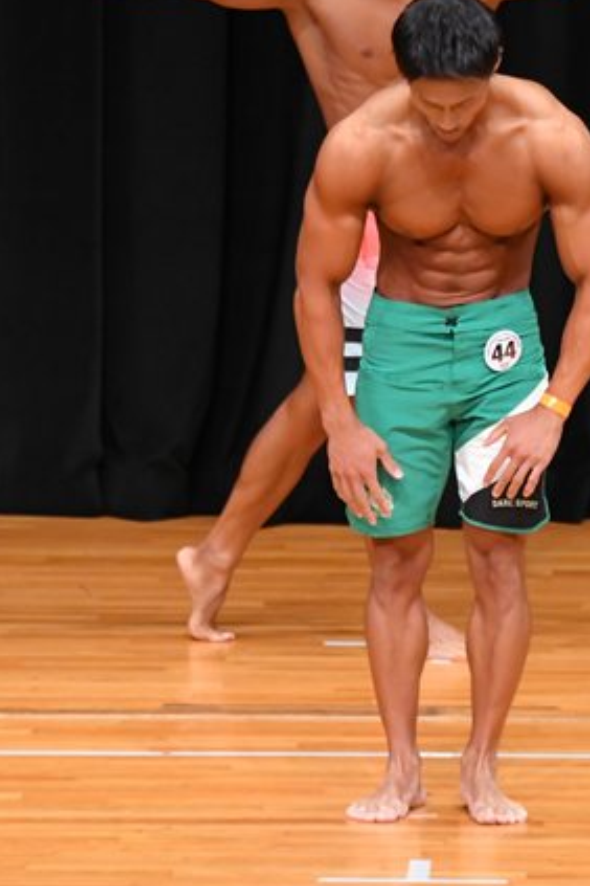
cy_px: 358
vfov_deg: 4.0
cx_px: 434
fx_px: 12831
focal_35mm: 522
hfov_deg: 2.6
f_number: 5.6
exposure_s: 1/400
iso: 4000
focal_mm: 190
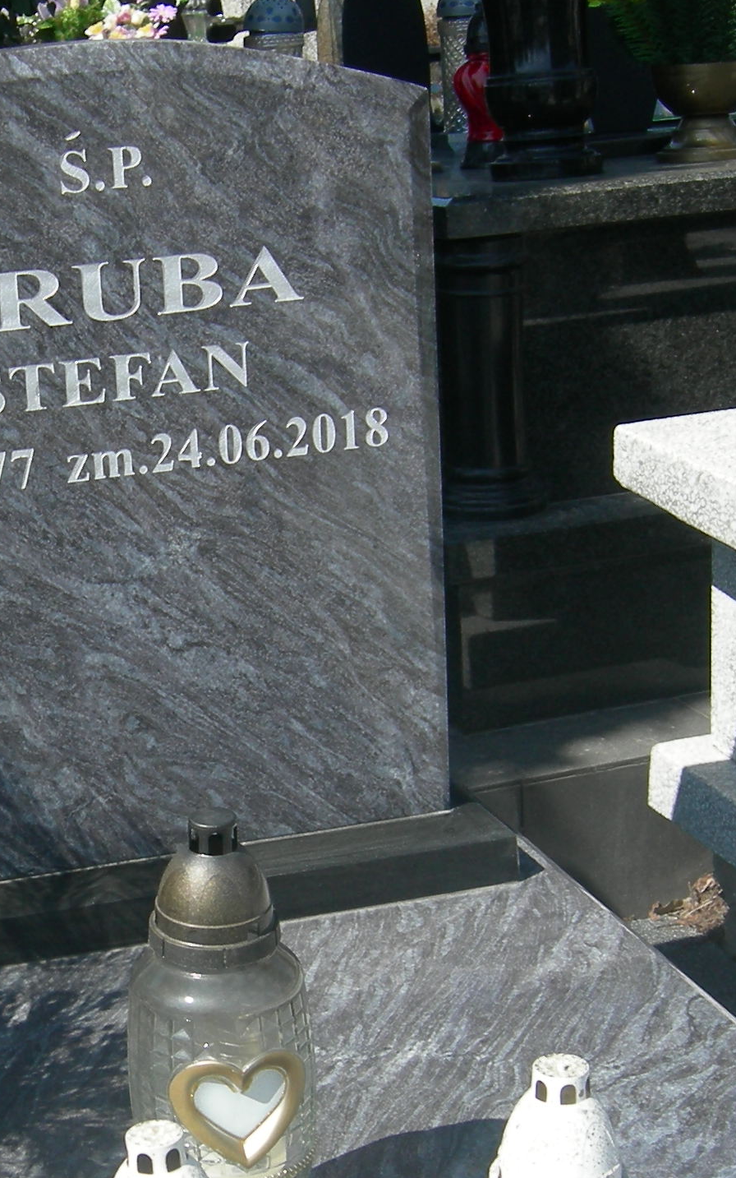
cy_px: 716
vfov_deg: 29.7
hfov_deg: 18.5
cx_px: 42
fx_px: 2214
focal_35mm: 69
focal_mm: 7.5
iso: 64
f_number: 7.6
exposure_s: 1/553
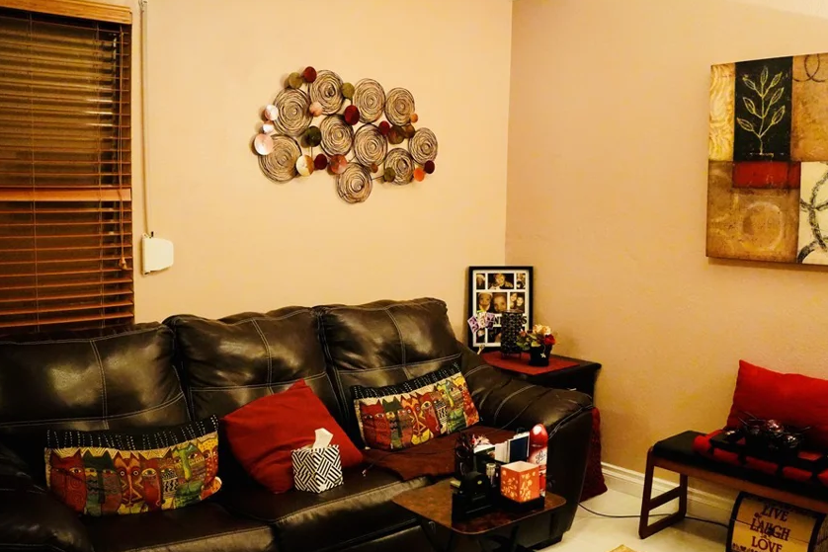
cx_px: 461
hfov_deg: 57.1
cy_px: 315
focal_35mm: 33
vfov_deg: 39.9
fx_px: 759
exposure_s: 1/160
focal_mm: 18
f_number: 2.8
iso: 6400
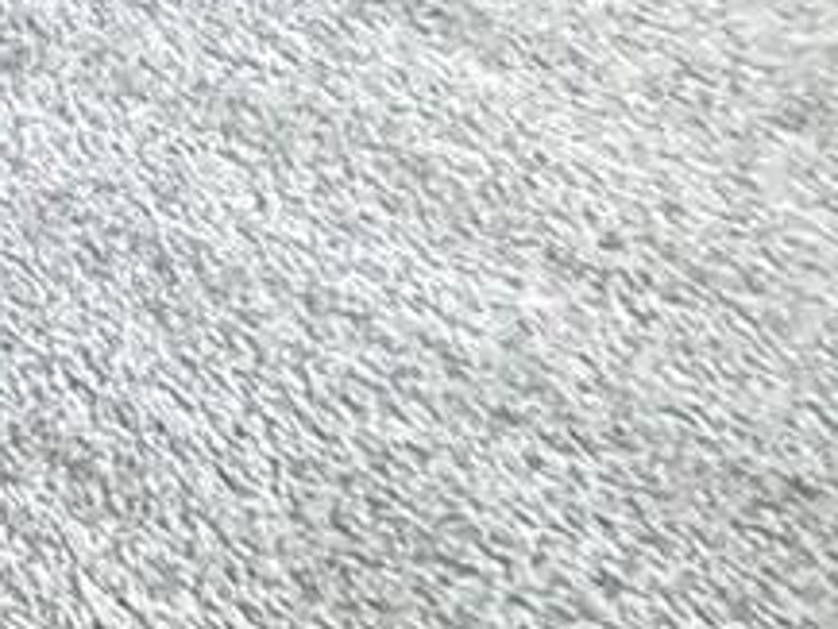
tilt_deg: -6.2
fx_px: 2495
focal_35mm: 103
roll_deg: +1.0
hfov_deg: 9.9
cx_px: -2024
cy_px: -1108
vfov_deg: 10.9
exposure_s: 1/60
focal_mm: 2.22
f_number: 2.2
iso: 640
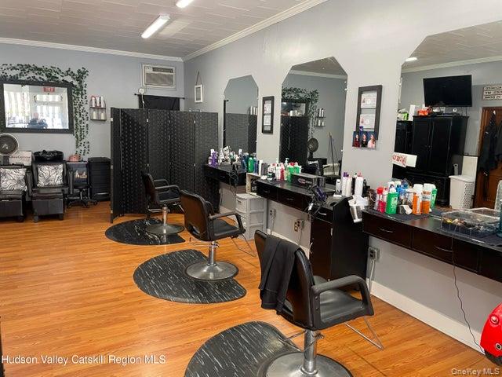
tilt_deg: -8.3
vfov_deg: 53.1
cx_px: 251
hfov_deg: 67.3
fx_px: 377
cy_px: 188
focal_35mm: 26
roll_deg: -1.1
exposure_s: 1/60
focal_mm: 4.2
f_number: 1.6
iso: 125
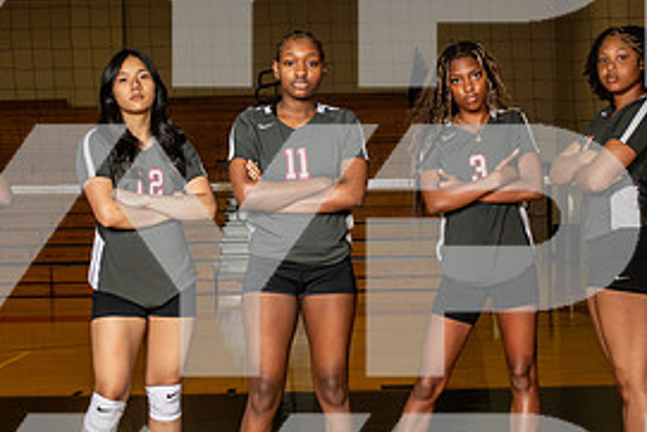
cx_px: 320
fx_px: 1349
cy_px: 252
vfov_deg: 18.2
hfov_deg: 27.0
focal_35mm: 75
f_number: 7.1
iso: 800
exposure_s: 1/250
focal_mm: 35
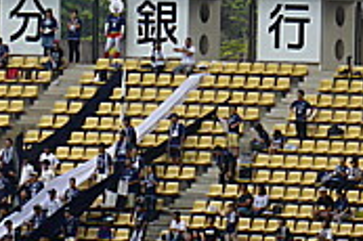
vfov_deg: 2.4
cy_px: -101
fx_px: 5782
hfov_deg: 3.6
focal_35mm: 574
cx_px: 164
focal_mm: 35.6
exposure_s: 1/100
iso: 100
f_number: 5.5
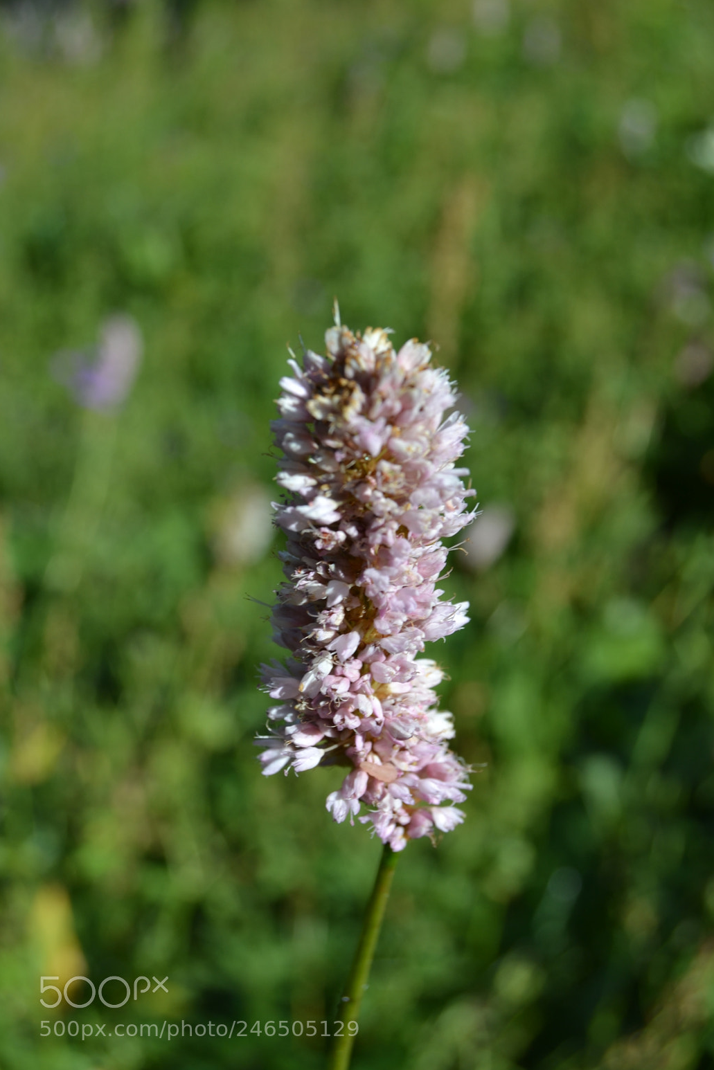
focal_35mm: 59
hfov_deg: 23.0
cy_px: 529
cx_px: 366
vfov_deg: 33.9
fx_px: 1755
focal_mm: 38
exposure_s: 1/200
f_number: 7.1
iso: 100
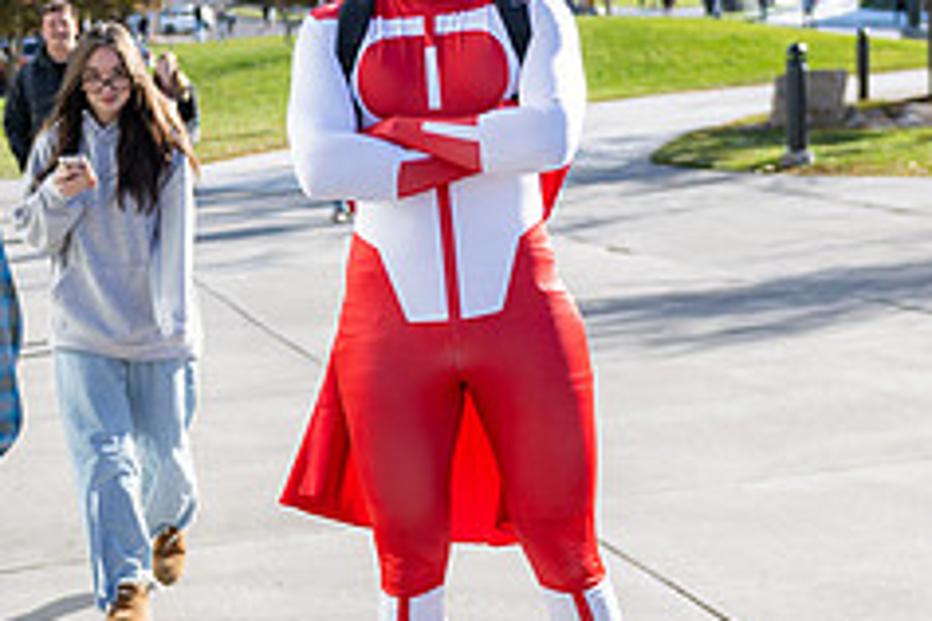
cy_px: 340
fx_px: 2278
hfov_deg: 23.1
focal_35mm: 88
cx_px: 417
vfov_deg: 15.5
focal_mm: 36
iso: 200
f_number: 2.8
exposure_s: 1/2500
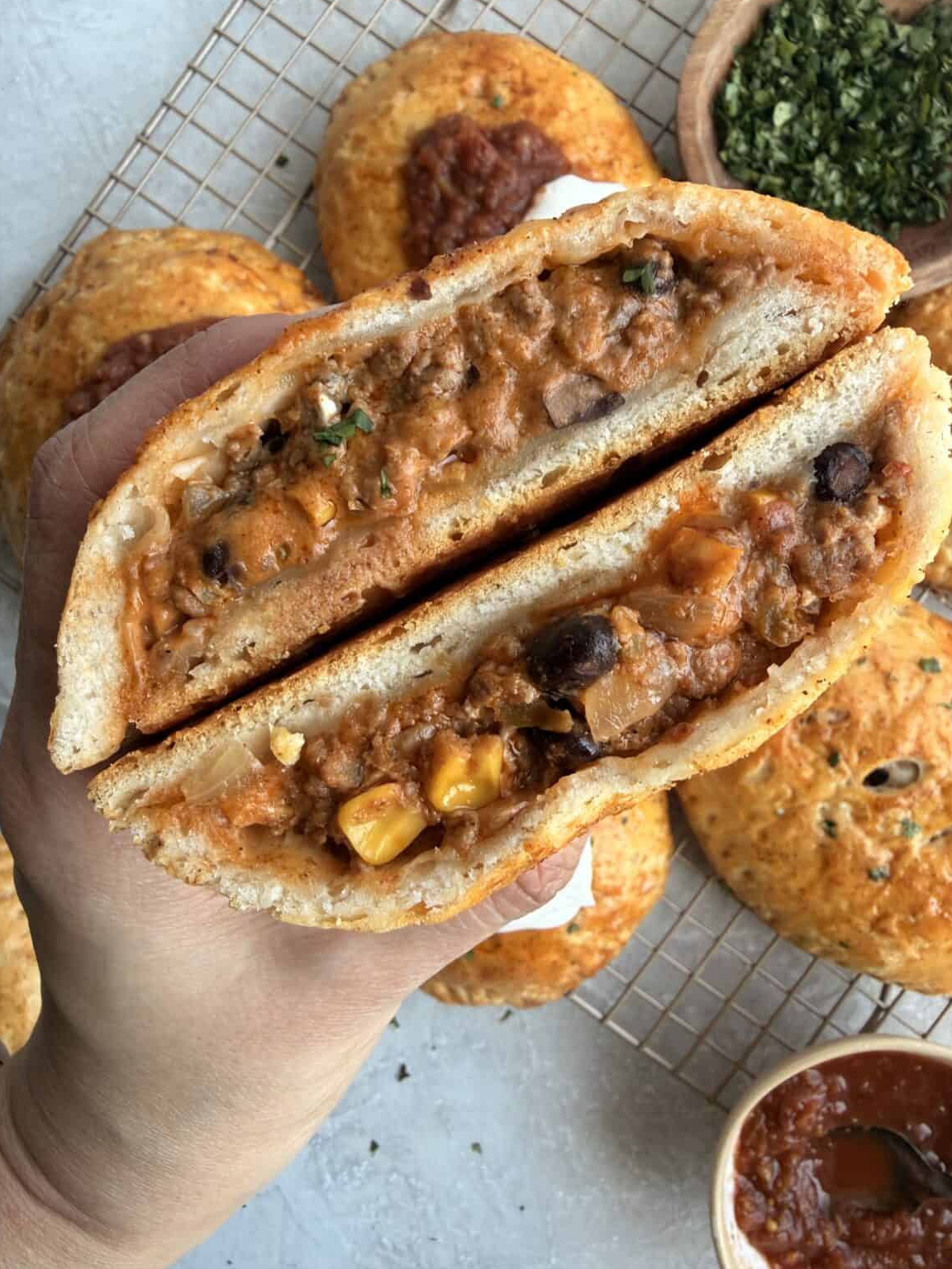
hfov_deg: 54.9
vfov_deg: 69.4
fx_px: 917
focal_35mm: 25
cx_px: 474
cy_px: 610
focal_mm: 2.22
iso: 40
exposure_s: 1/161
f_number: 2.2
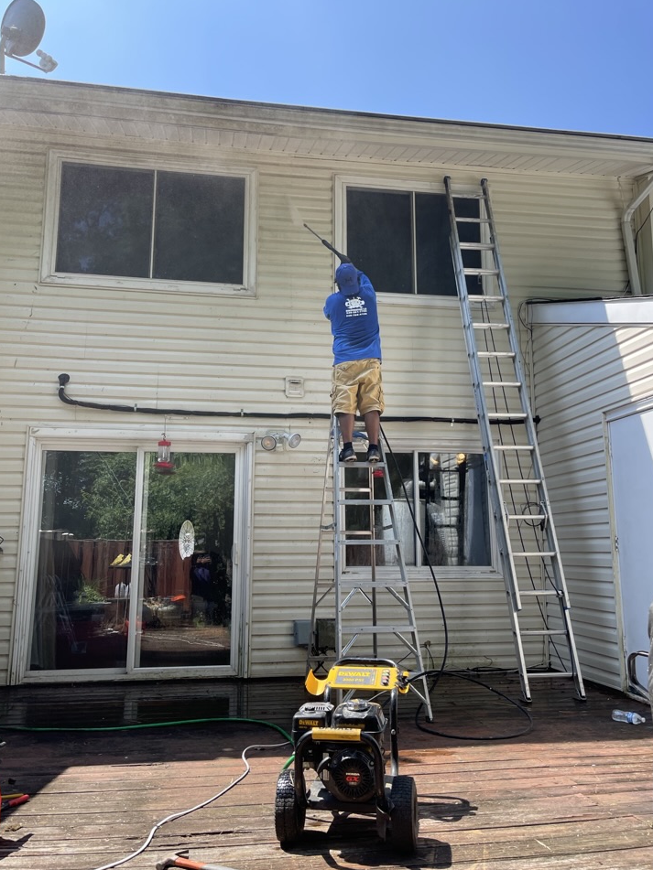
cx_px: 328
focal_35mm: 28
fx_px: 704
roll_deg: +0.6
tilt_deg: +11.9
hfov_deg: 49.7
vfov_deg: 63.4
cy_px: 431
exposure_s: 1/930
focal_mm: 5.1
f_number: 1.6
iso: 32
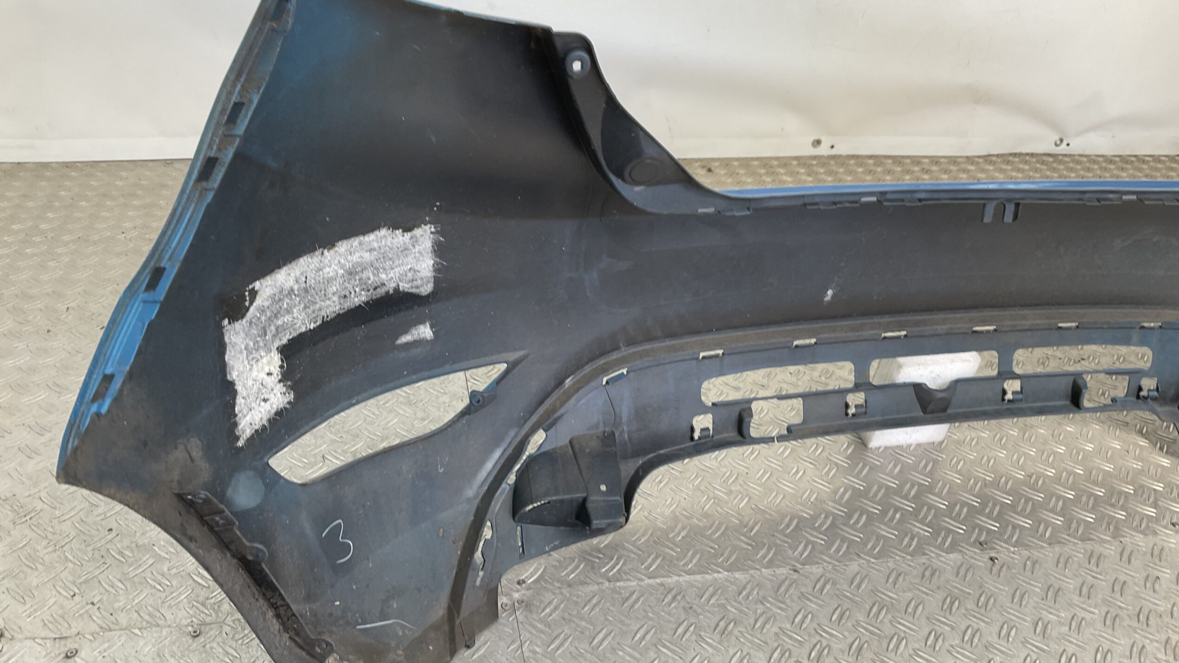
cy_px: 329
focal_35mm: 32
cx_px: 589
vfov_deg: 36.7
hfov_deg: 61.0
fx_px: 1000
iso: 20
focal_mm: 3
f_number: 1.8
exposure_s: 1/100
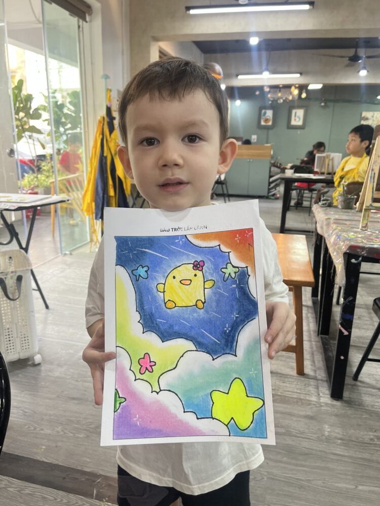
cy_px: 253
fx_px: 381
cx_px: 190
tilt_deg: -16.6
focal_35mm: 26
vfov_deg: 67.3
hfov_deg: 53.1
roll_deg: -0.7
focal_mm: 5.1
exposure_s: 1/100
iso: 100
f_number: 1.6
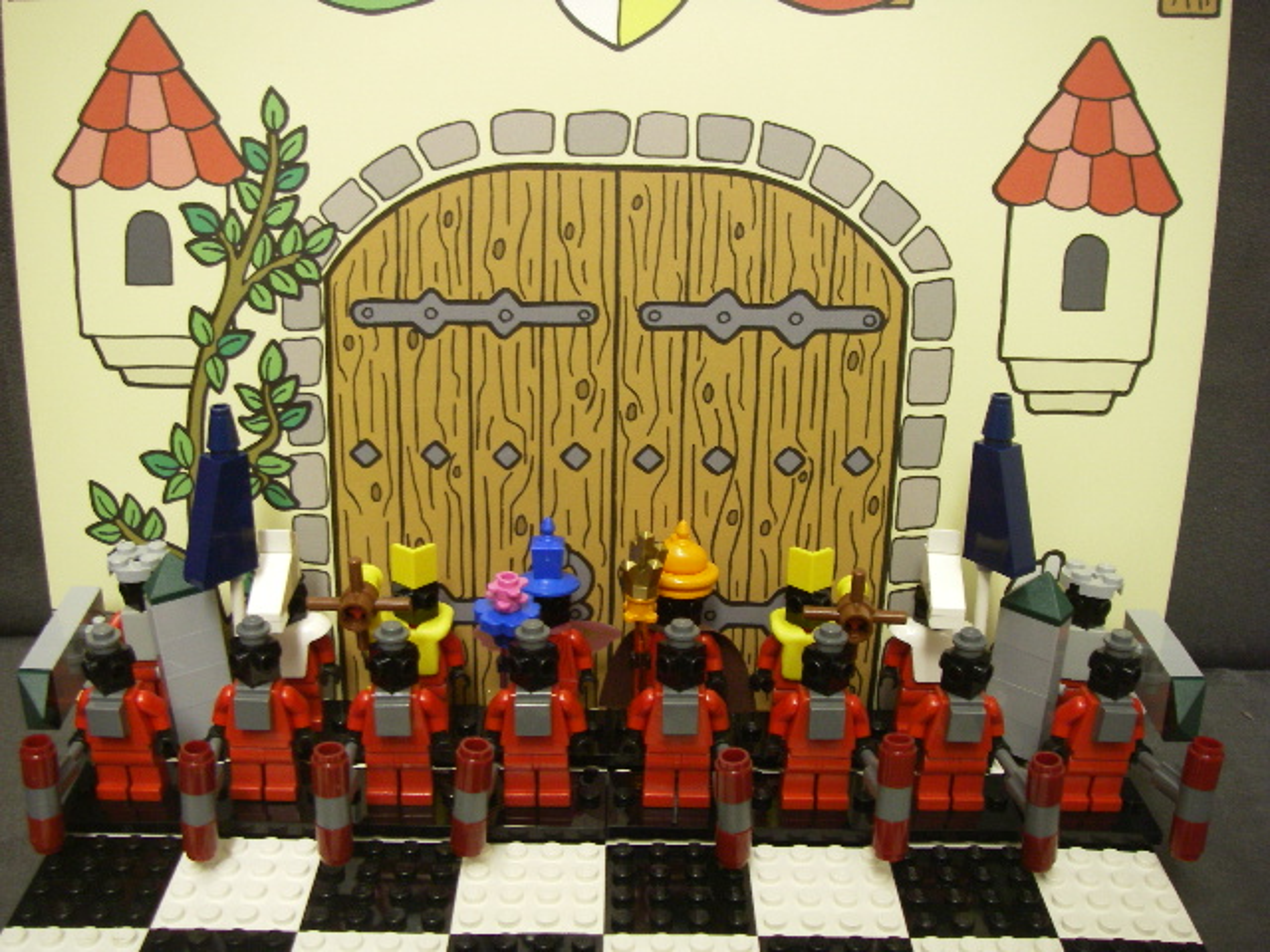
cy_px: 476
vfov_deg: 37.7
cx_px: 635
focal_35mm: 38
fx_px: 1394
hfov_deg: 49.0
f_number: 3.3
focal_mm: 6.3
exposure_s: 1/4
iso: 200
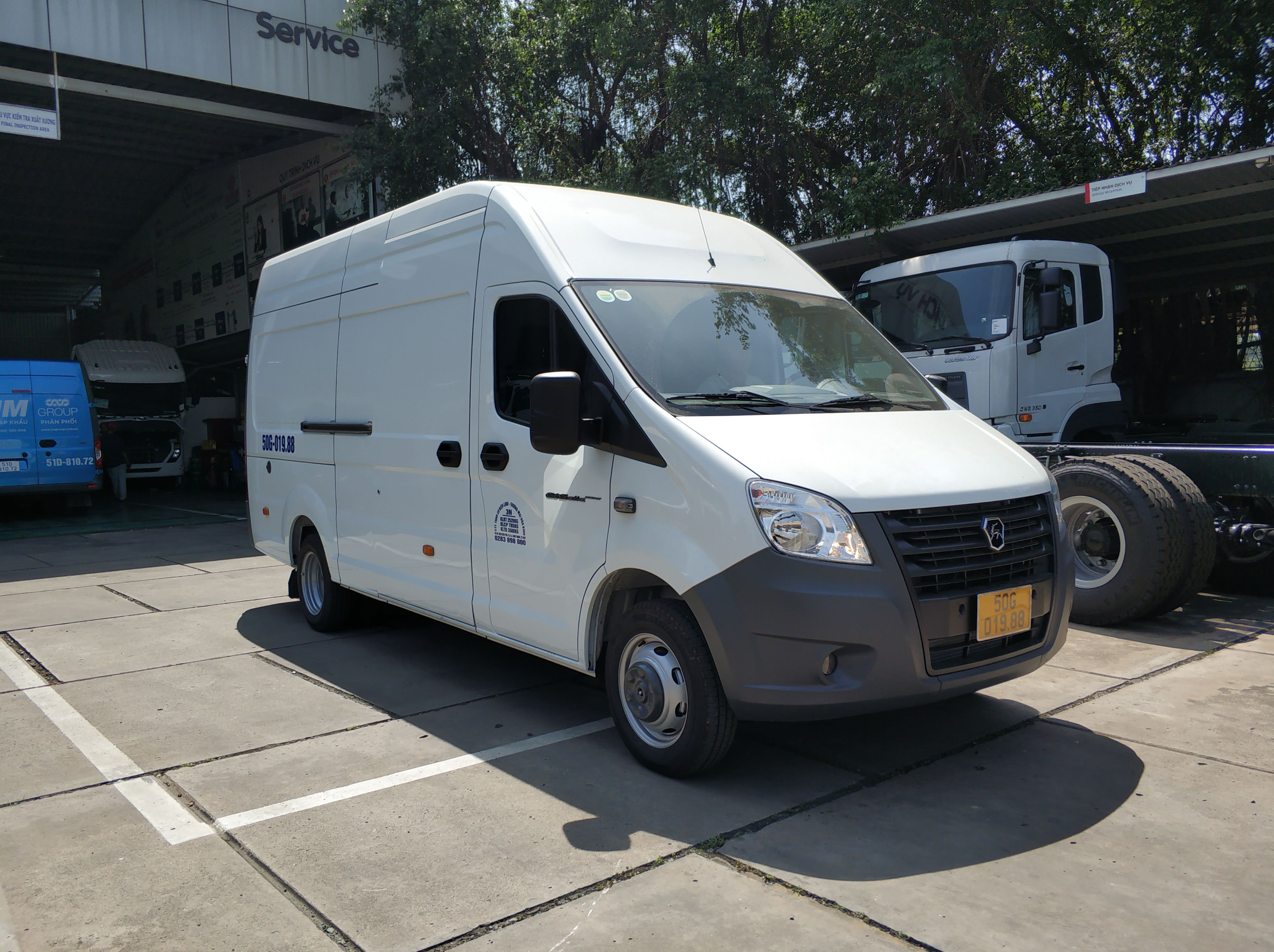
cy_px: 476
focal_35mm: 27
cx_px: 637
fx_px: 993
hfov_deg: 65.4
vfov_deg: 51.3
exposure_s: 1/1772
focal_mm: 3.82
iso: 160
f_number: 1.8
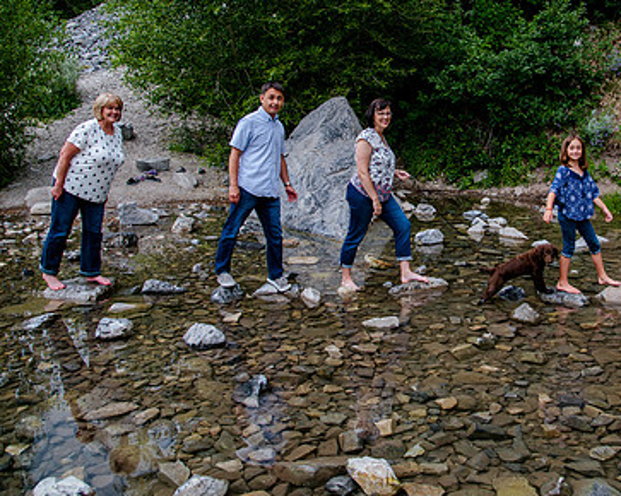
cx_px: 414
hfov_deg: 49.4
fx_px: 661
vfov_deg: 40.7
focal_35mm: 36
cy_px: 171
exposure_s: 1/160
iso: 400
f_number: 5
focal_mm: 24
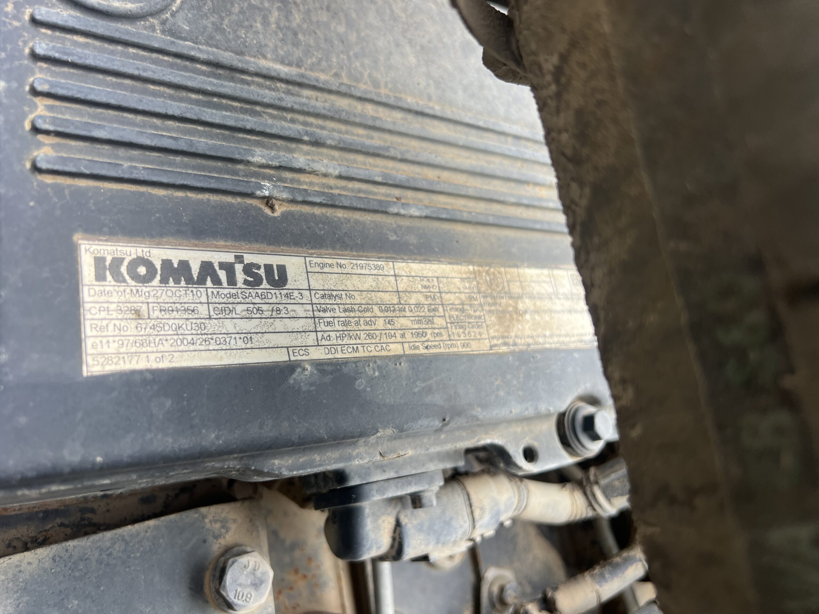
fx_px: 615
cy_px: 307
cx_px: 410
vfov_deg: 53.1
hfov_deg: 67.3
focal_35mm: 26
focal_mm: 5.7
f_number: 1.5
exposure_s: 1/256
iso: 40
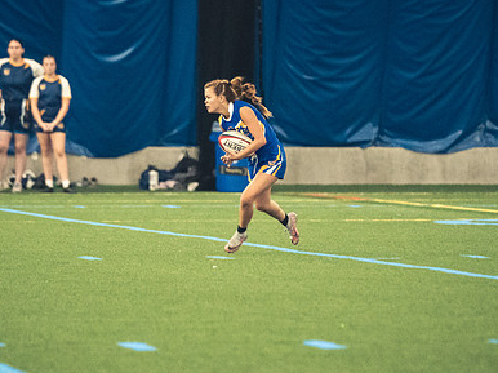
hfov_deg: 4.7
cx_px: 235
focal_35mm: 422
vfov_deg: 3.5
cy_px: 182
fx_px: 6067
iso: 12800
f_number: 2.8
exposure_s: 1/500
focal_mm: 195
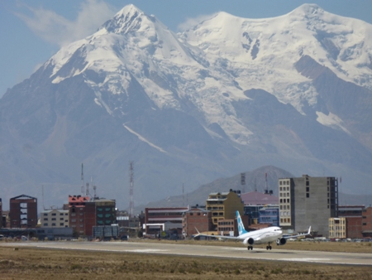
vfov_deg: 3.4
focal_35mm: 434
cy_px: 140
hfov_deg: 4.6
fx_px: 4666
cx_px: 186
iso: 100
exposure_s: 1/640
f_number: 6.2
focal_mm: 77.4
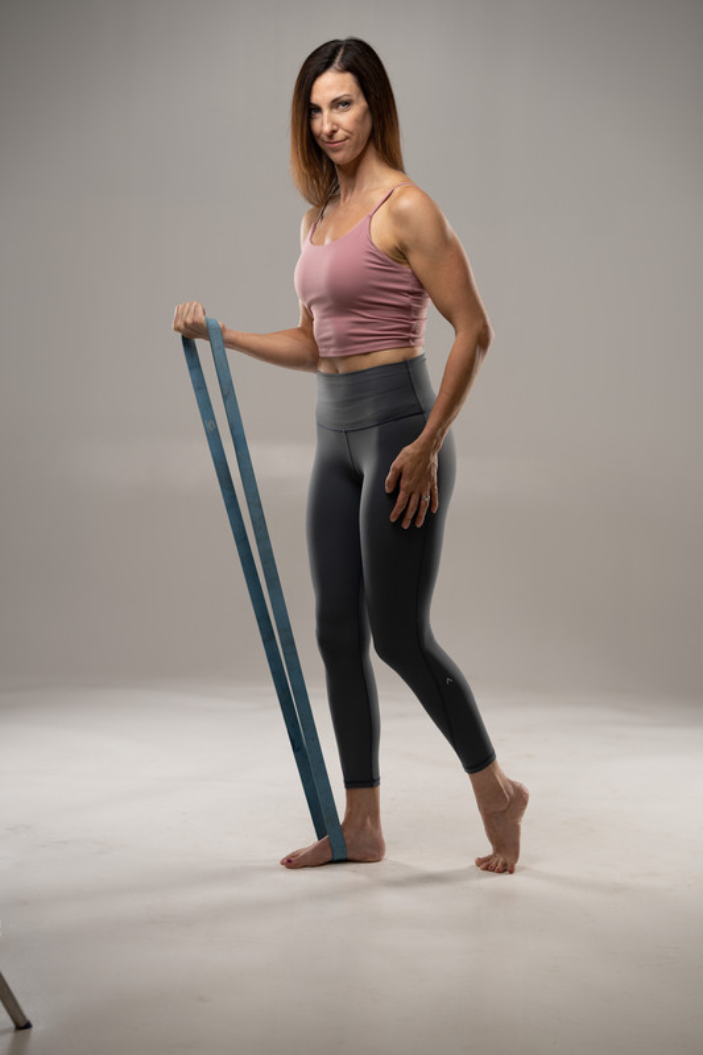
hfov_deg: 16.1
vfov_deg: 23.9
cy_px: 528
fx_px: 2491
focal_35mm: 85
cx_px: 352
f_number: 2.8
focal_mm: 85
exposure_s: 1/160
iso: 125
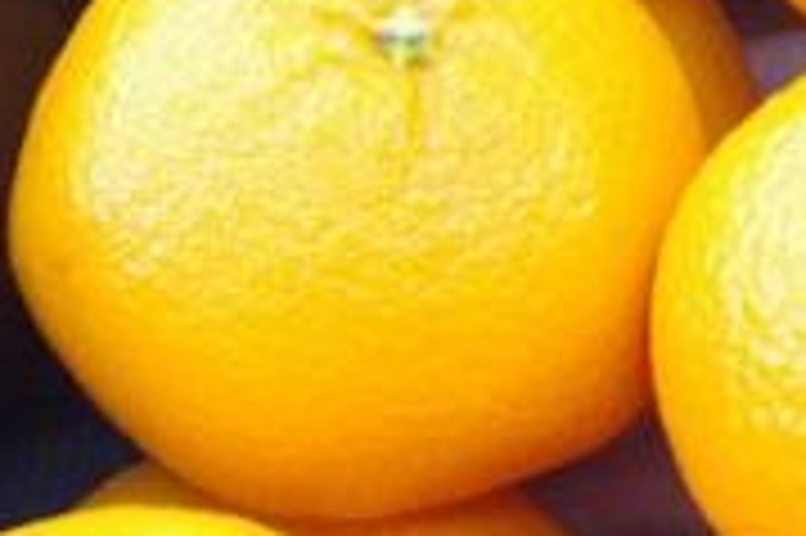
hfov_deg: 7.5
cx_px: 1319
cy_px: 459
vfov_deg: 5.1
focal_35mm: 268
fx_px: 5995
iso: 6400
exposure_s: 1/100
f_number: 7.1
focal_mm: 50
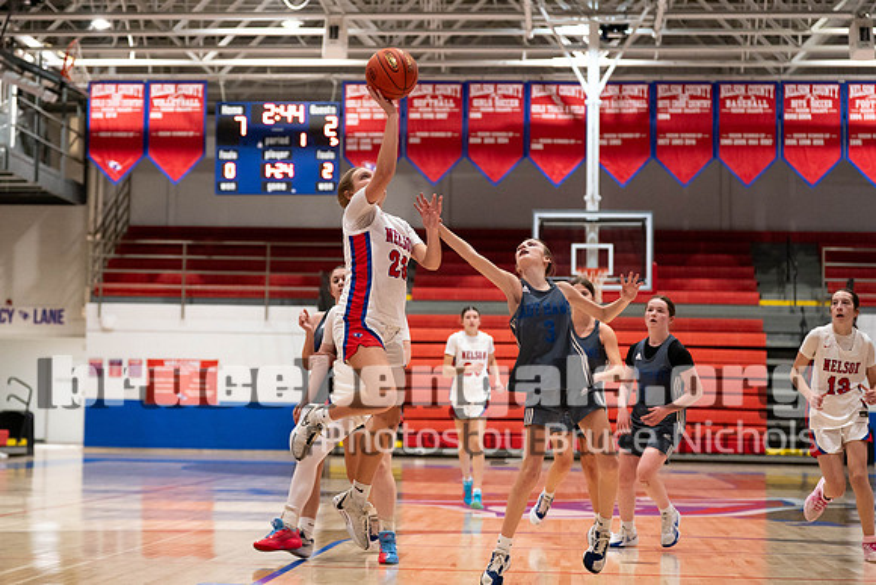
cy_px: 259
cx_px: 376
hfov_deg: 24.8
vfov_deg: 16.7
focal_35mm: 82
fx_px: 1986
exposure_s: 1/1000
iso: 4000
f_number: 2.8
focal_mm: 70
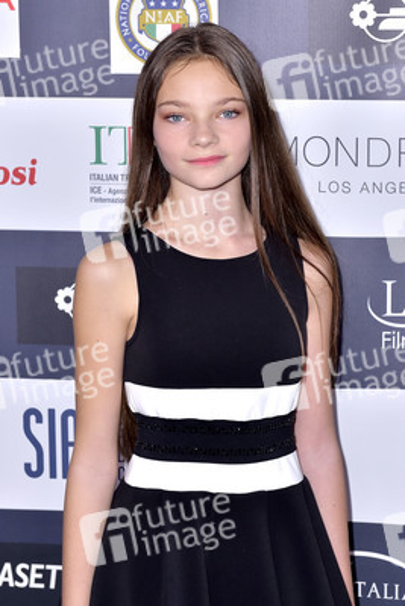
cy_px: 303
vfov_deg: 28.8
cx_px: 202
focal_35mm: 70
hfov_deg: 19.5
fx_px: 1180
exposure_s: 1/320
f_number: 6.3
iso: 500
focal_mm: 70
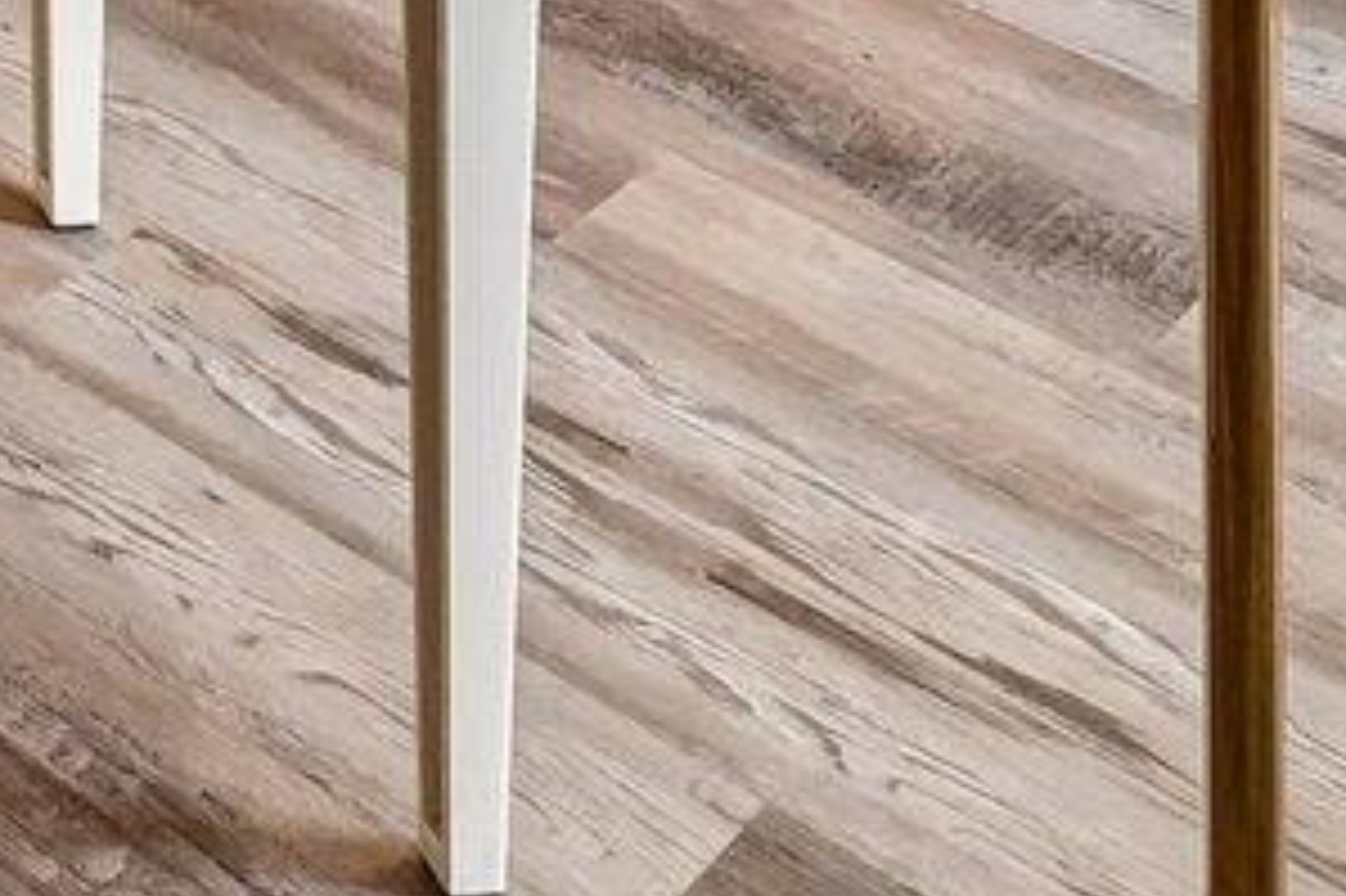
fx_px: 3587
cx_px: -1062
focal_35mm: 96
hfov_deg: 17.4
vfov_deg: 9.7
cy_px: -2046
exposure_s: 1/125
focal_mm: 14
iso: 3200
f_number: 8
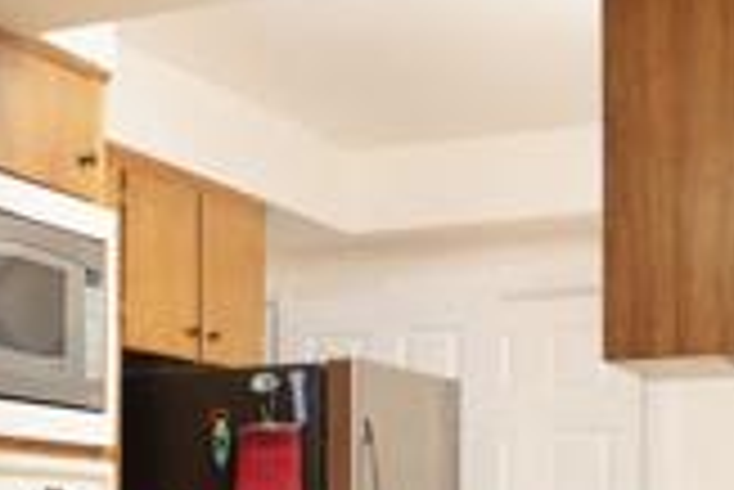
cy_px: 506
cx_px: -239
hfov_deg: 20.9
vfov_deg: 15.3
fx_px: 1796
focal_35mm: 88
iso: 320
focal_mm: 14
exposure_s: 1/160
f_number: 7.1
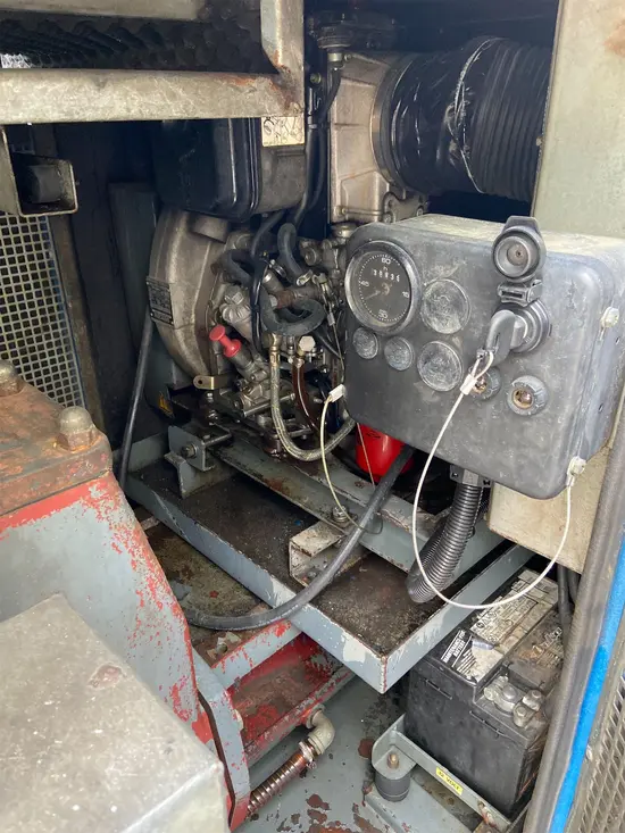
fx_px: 626
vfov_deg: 67.3
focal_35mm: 26
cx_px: 312
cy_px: 416
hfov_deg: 53.1
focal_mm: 4.25
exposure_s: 1/60
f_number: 1.8
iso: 400
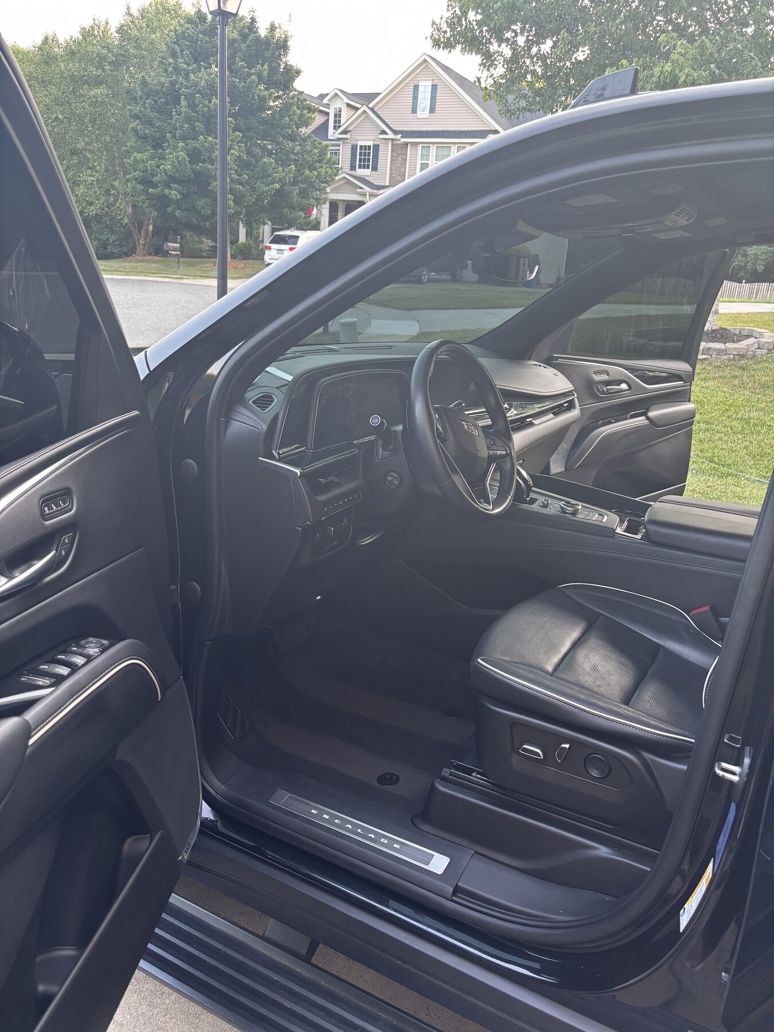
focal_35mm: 26
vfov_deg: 67.3
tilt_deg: -19.3
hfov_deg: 53.1
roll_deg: -5.7
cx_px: 387
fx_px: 775
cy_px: 516
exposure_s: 1/74
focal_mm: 5.96
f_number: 1.6
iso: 125
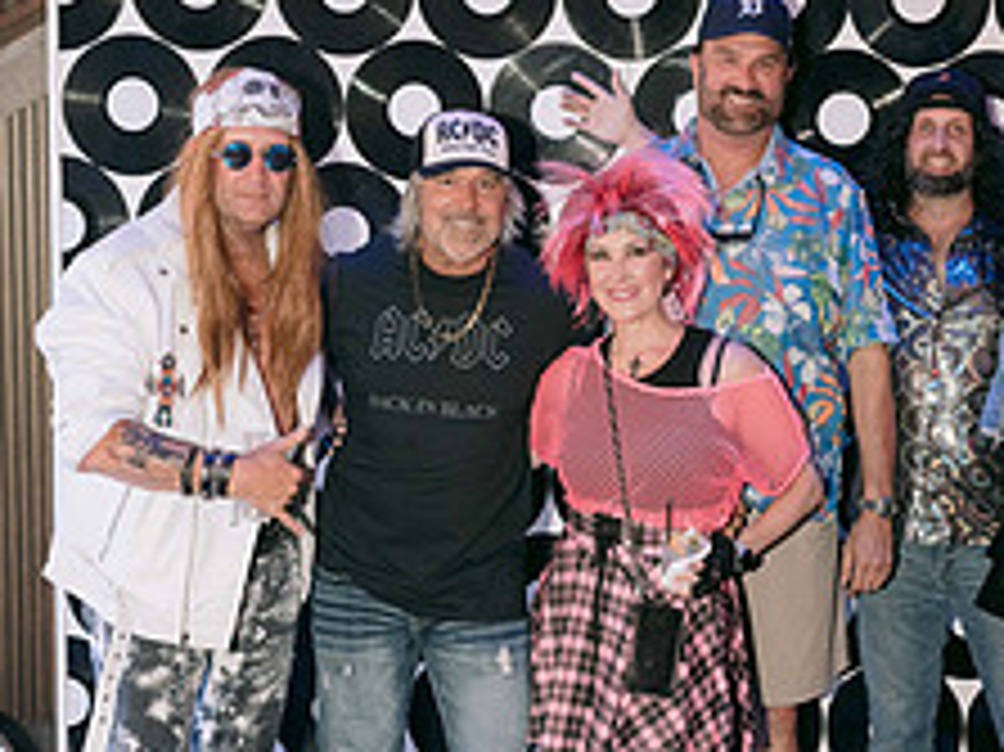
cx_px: 666
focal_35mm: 68
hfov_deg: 28.4
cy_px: 423
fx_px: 1971
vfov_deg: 21.6
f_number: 2.8
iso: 1600
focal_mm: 35
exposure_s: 1/160
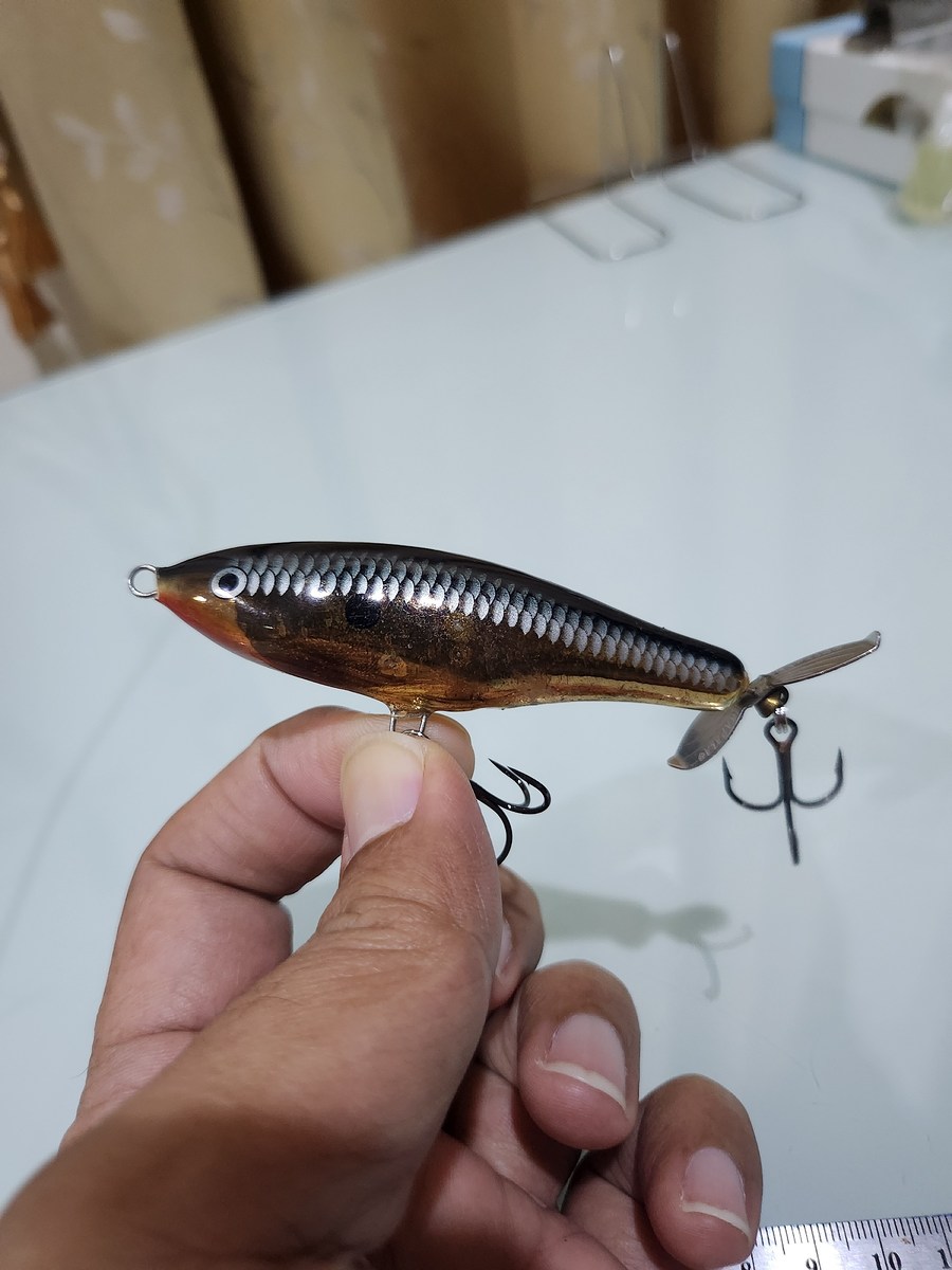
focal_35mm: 24
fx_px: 880
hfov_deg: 56.8
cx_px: 476
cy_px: 635
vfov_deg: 71.6
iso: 800
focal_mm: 5
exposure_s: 1/50
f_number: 1.8
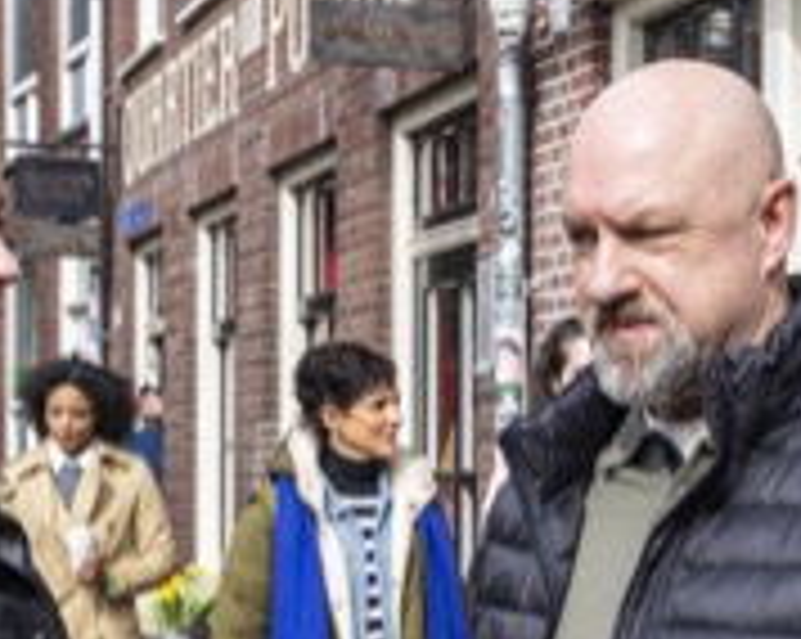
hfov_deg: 20.1
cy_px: 569
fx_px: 2250
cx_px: 580
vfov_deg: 16.0
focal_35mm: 95
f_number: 8
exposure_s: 1/500
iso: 640
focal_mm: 36
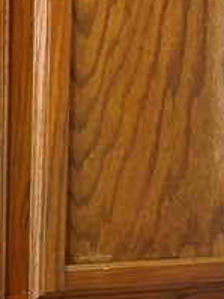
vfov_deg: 14.3
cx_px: -140
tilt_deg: -9.6
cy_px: 350
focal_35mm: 134
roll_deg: +3.3
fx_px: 1157
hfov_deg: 10.6
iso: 125
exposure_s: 1/60
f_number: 1.6
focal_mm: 5.96
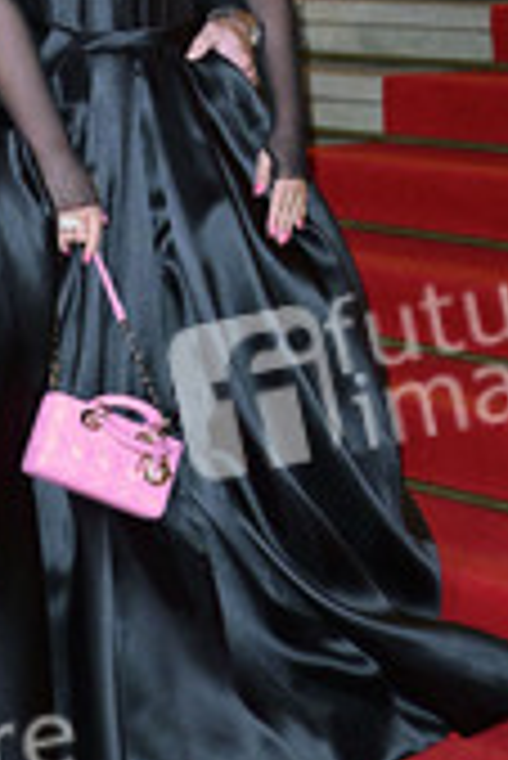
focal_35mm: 104
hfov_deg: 13.0
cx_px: -9
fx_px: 2197
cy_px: 148
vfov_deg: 19.4
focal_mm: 44
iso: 5000
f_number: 3.5
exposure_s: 1/160
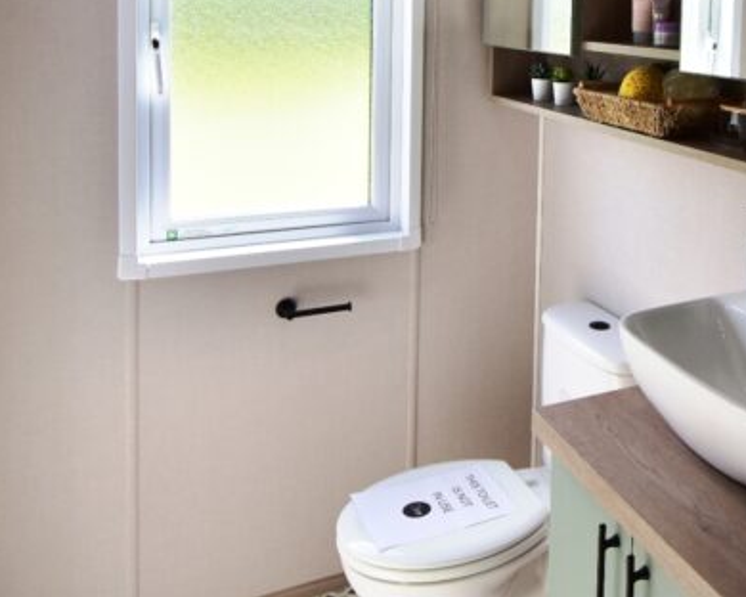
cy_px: 48
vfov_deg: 37.3
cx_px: 613
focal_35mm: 37
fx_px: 817
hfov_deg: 46.1
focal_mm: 10
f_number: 5.6
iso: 200
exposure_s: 1/100
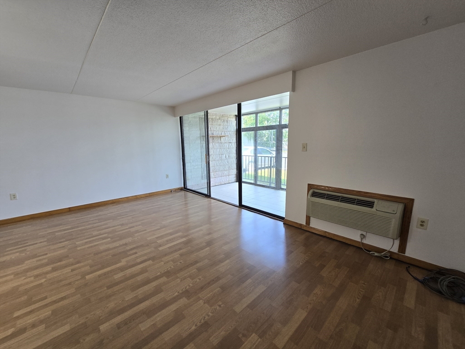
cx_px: 232
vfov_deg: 89.9
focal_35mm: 13
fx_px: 175
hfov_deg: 106.2
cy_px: 174
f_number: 2.2
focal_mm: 2.2
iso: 64
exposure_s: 1/60
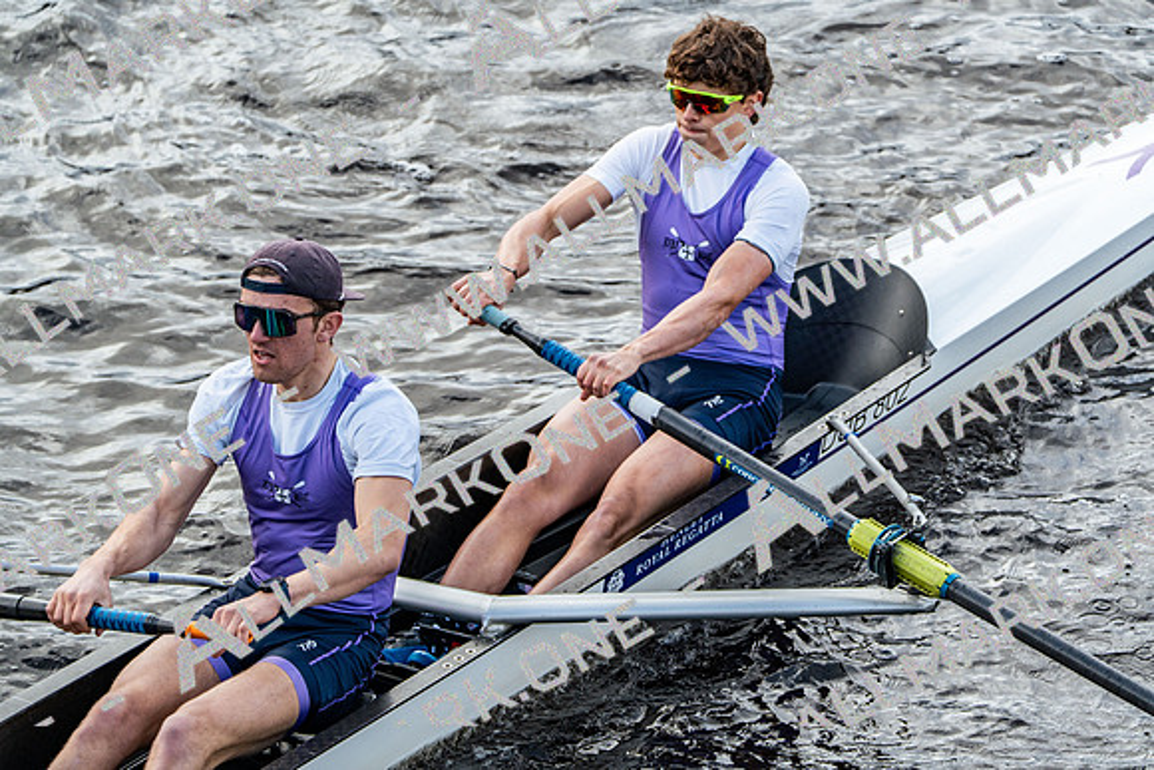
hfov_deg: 4.4
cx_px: 577
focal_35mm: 470
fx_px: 15069
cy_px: 385
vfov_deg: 2.9
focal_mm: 470
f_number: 6.3
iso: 1000
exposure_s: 1/1250
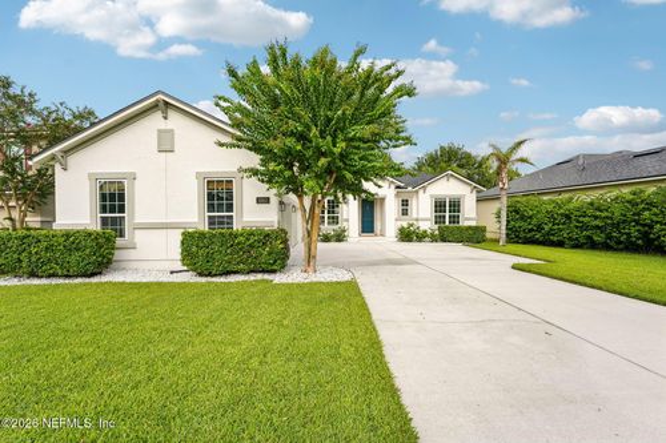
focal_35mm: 15
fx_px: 279
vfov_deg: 76.9
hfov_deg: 100.0
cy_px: 222
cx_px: 333
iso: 400
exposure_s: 1/250
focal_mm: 15.1
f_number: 10
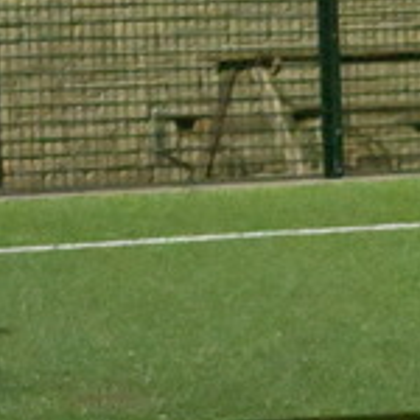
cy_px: 353
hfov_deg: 3.4
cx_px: 902
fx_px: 7015
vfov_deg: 3.4
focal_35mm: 511
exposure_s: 1/400
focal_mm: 60
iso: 8000
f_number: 4.5
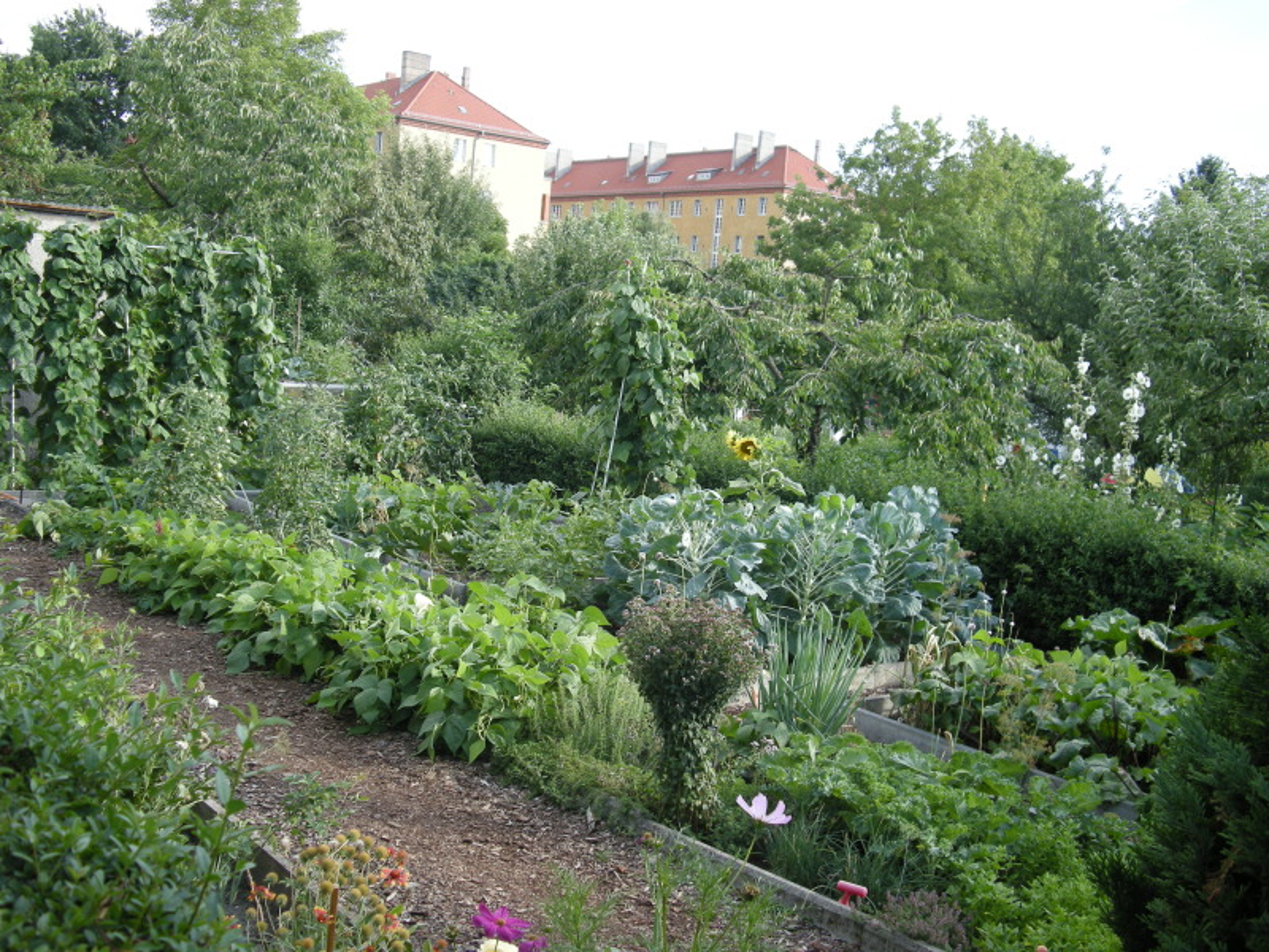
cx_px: 634
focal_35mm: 37
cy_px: 476
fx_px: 1356
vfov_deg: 38.7
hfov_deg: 50.1
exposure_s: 1/160
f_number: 2.8
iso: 64
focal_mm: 7.9
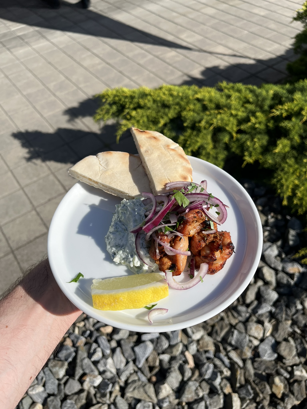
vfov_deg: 67.3
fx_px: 307
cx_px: 154
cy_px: 204
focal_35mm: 26
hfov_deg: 53.1
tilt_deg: -49.7
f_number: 1.6
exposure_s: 1/4310
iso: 50
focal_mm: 5.1
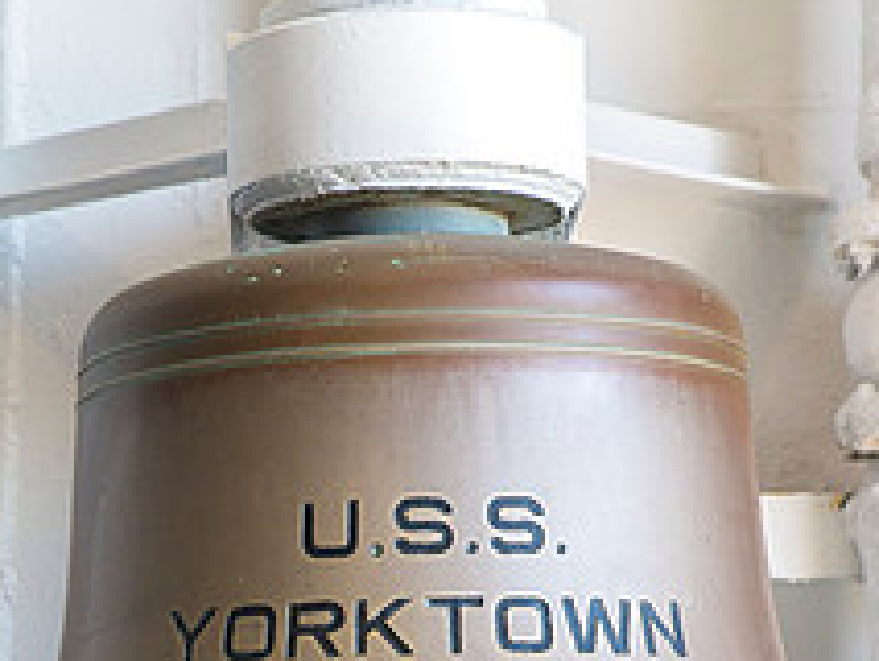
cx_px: 235
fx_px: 4319
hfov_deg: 11.6
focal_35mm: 170
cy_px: 750
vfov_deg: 8.7
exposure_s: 1/400
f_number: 5
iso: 1000
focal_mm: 65
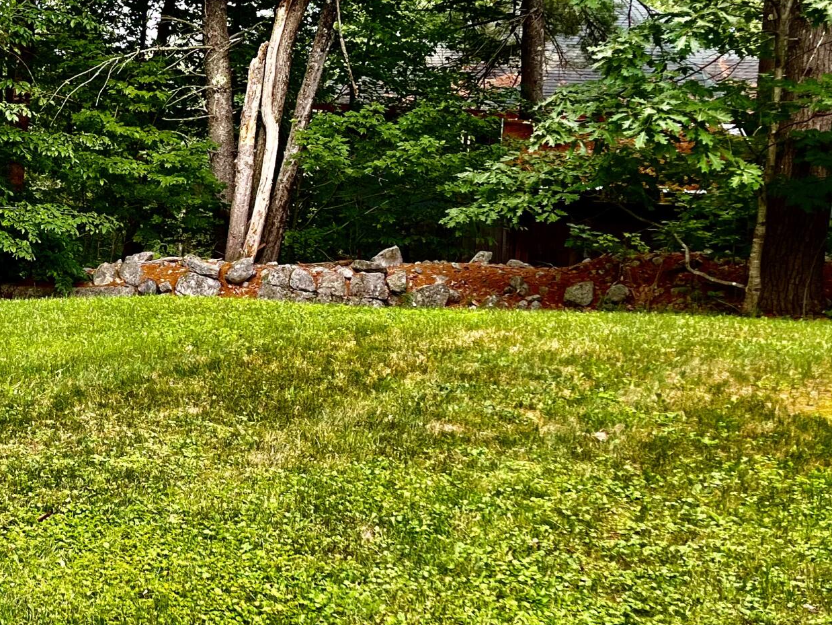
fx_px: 1515
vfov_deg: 23.2
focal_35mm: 63
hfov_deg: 28.9
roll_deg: -1.9
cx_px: 16
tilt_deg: -7.2
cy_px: 242
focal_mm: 5.1
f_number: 1.6
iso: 64
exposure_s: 1/121
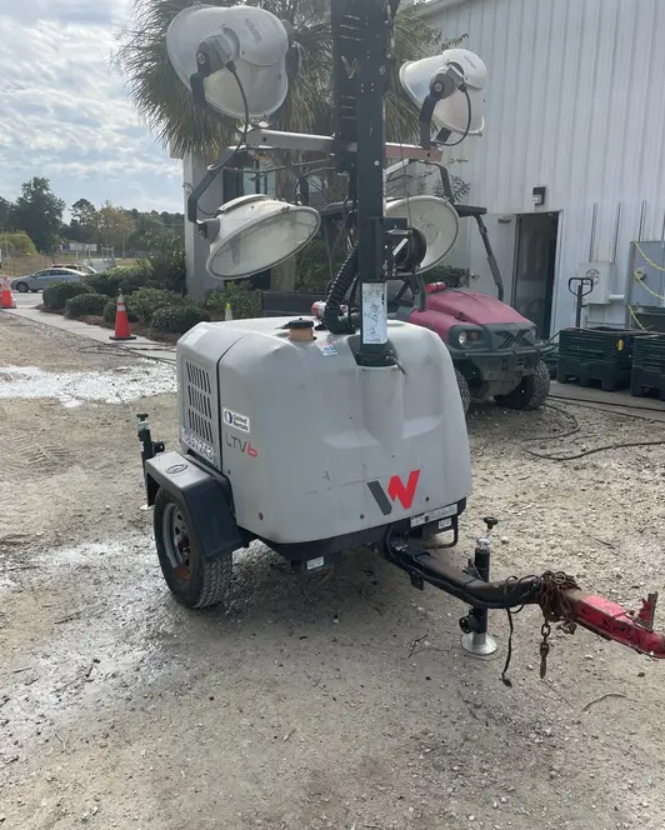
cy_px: 401
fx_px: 688
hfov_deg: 51.6
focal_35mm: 28
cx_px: 339
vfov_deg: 62.2
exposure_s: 1/2564
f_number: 1.6
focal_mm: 4.2
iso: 50
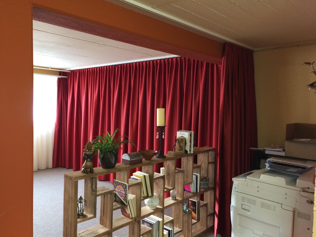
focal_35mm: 29
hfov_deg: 61.7
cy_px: 118
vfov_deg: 48.2
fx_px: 265
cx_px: 158
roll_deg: -0.6
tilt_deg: -4.2
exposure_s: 1/33
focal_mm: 4.15
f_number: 2.2
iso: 250
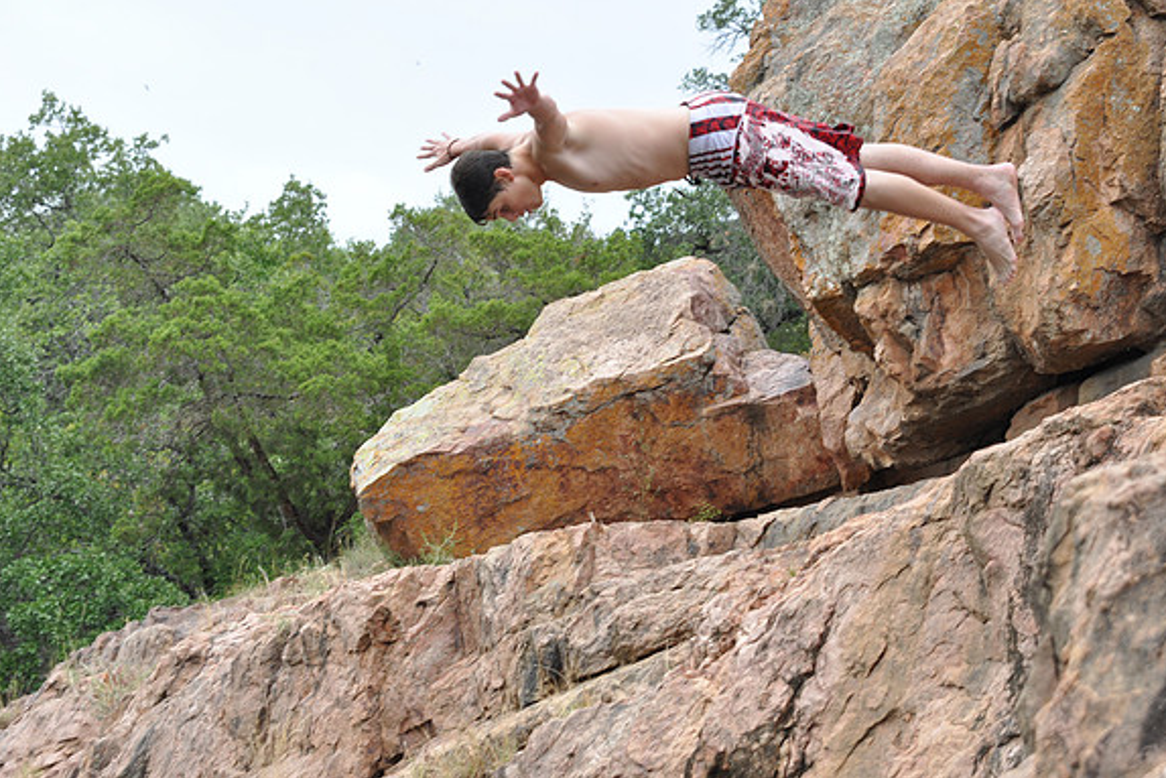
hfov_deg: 19.3
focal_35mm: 106
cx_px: 583
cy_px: 389
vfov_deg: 12.9
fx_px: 3434
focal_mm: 70
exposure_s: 1/1250
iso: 400
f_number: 5
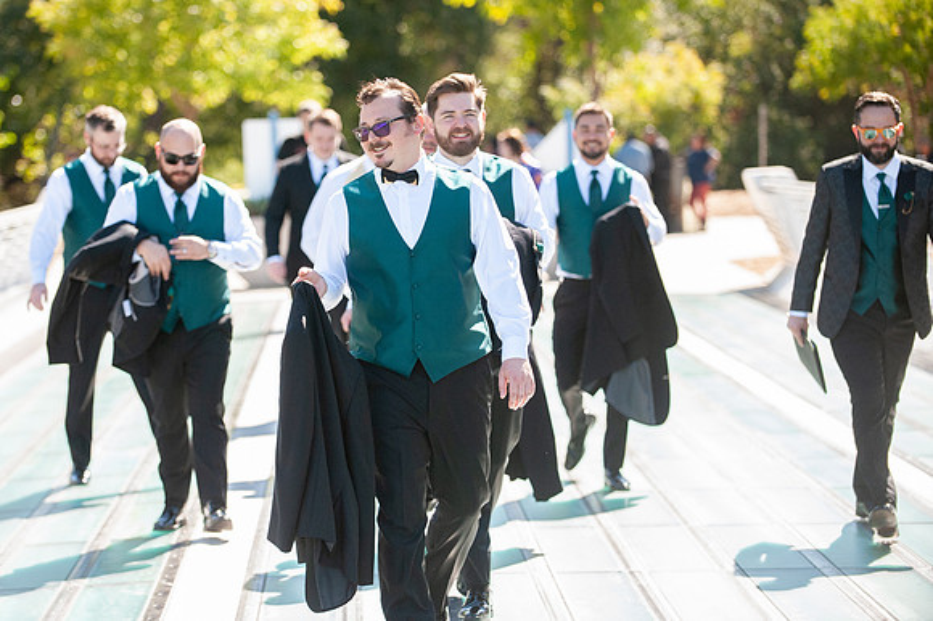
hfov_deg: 14.5
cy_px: 256
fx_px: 3658
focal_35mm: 141
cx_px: 384
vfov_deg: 9.7
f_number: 2.8
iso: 2000
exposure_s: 1/8000
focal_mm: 120
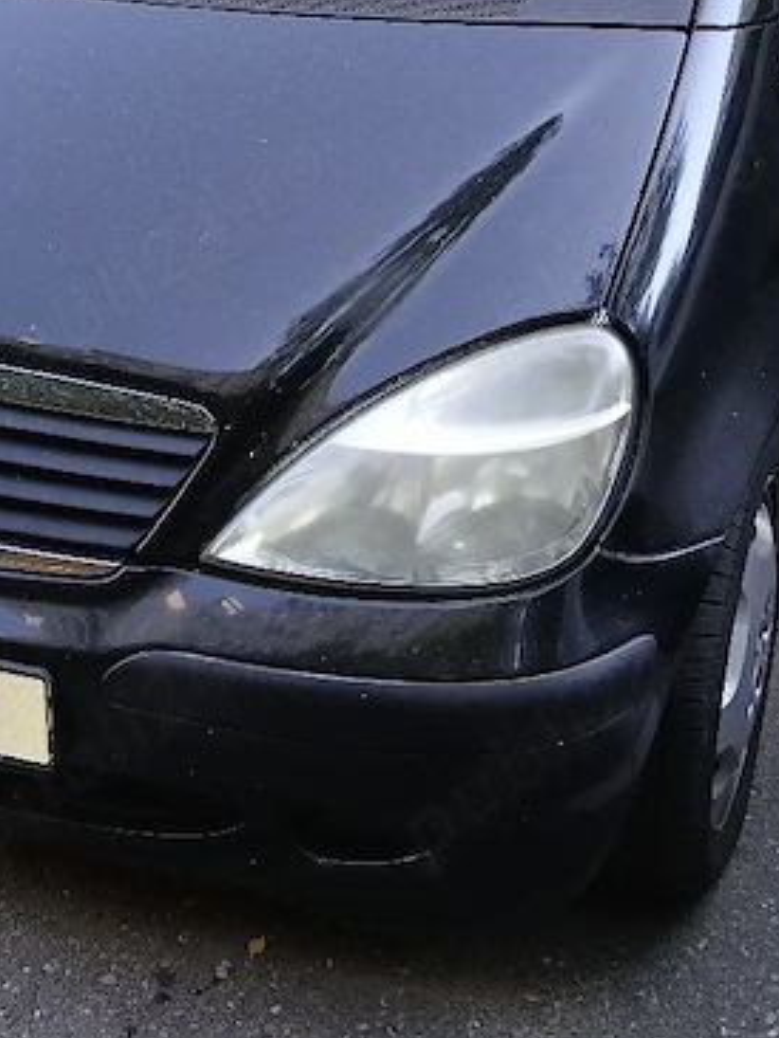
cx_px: 256
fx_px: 1709
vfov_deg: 33.5
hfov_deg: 25.5
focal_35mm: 57
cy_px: 344
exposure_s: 1/50
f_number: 1.8
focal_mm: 3.98
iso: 20
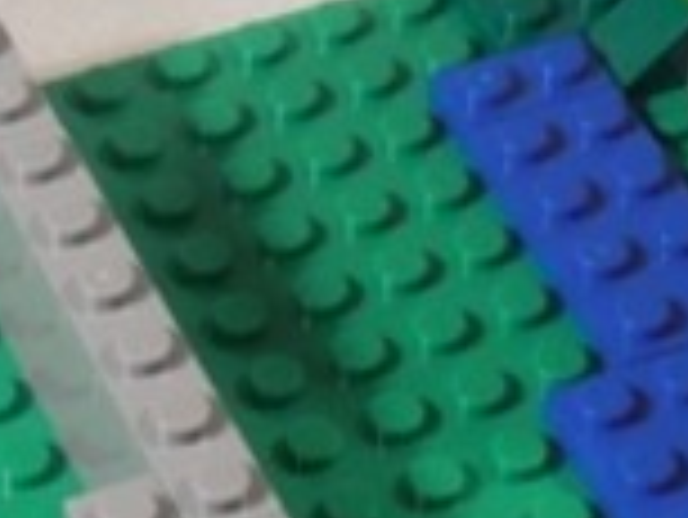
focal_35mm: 218
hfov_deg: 9.1
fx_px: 4336
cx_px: 297
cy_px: 273
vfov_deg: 6.8
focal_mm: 6.61
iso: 125
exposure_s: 1/30
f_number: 3.9
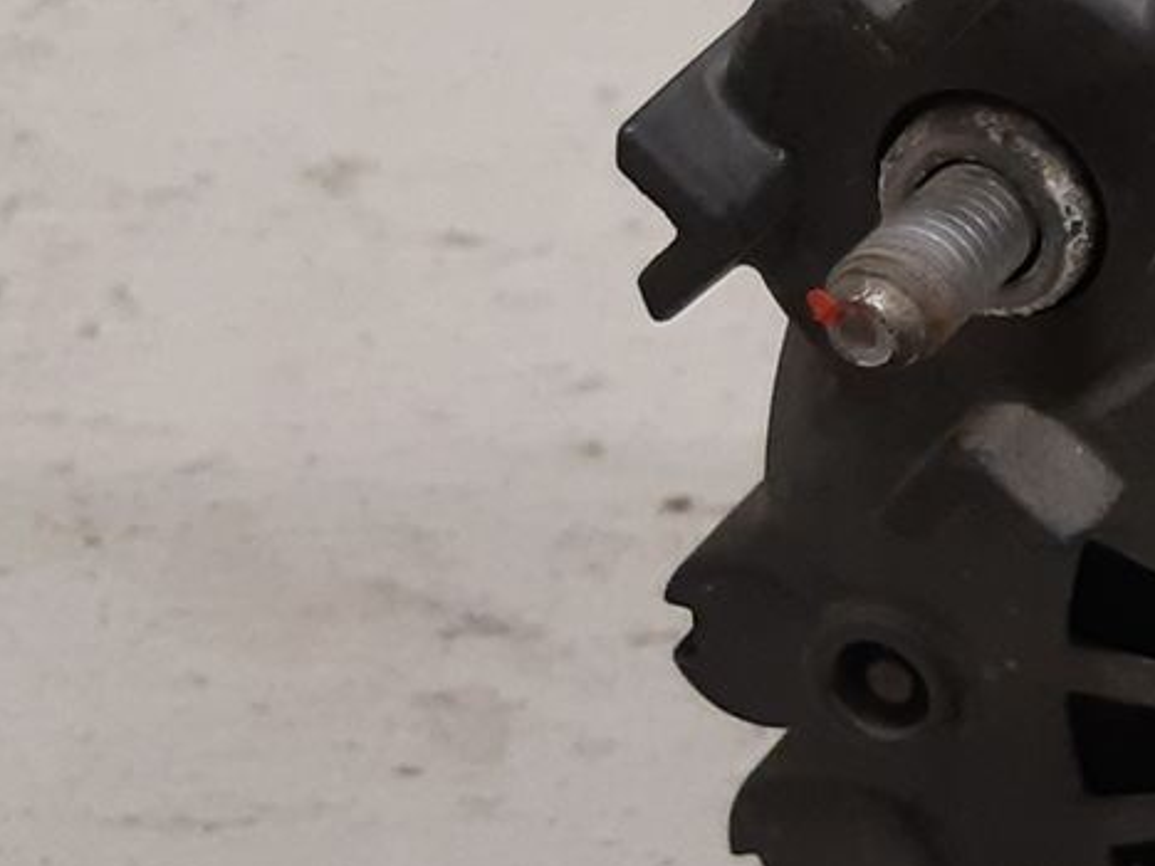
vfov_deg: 13.0
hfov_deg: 16.0
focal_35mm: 114
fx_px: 3803
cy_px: 307
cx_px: 1677
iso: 160
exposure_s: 1/50
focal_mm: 3.93
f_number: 1.7
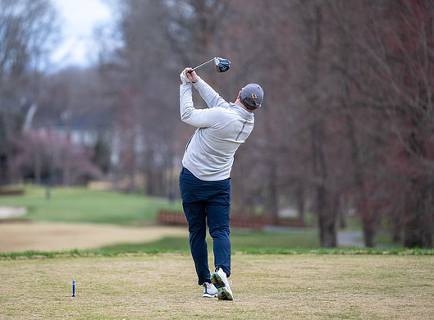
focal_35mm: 234
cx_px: 175
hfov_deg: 8.5
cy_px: 152
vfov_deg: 6.3
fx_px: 2916
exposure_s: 1/5000
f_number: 2.8
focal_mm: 190
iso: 560
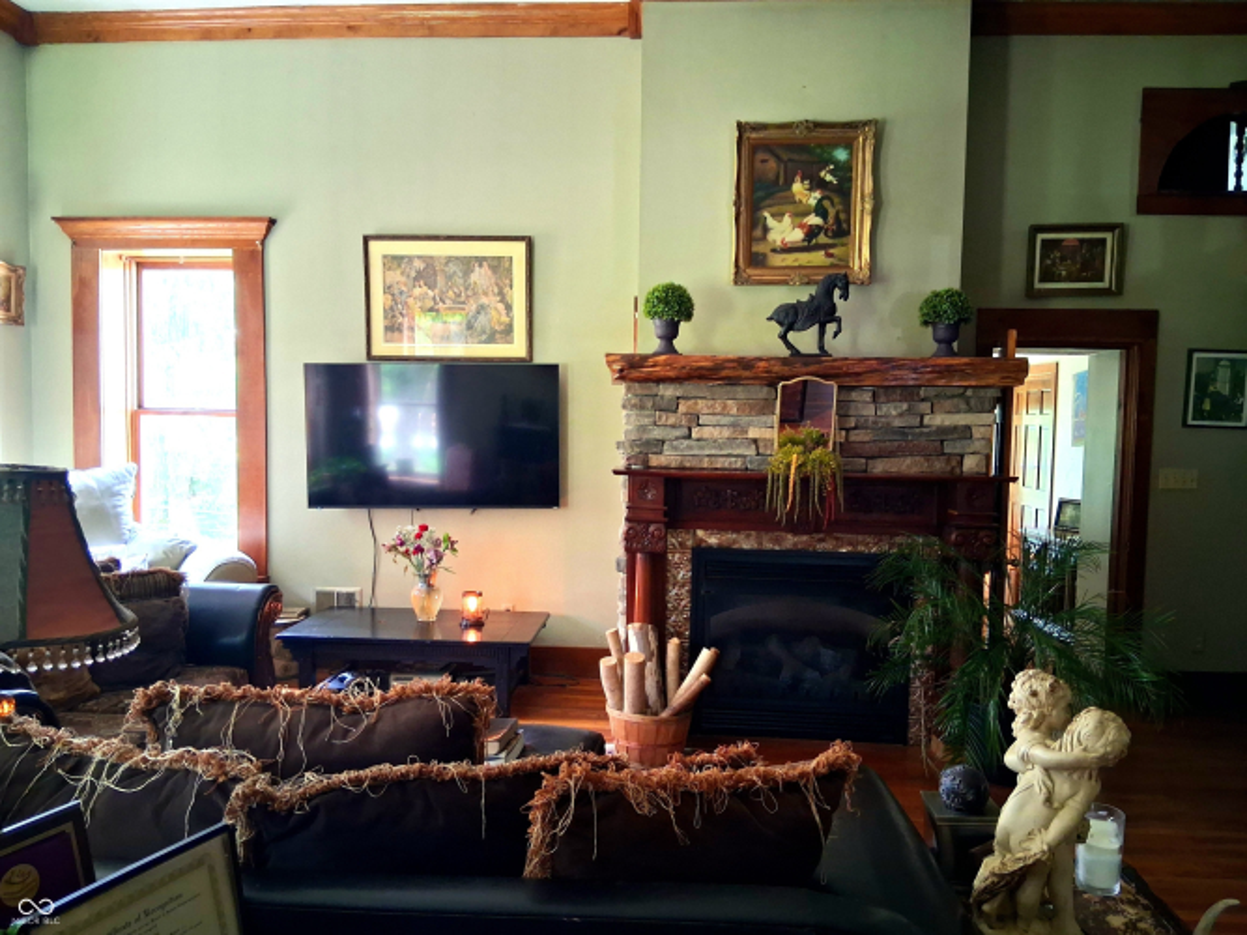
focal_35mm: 26
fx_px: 936
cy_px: 468
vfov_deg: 53.0
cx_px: 624
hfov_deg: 67.3
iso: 500
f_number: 1.8
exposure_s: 1/30
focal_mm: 3.98
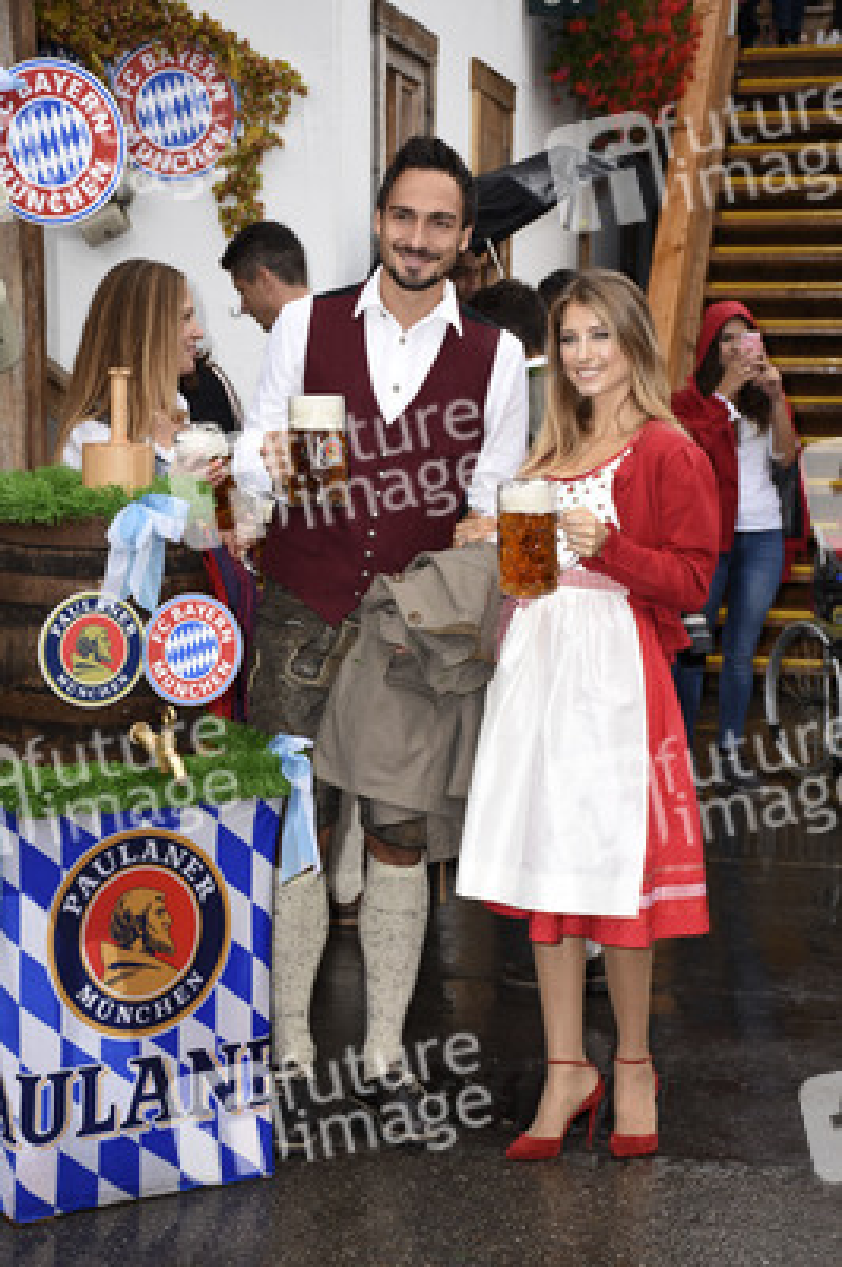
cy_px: 634
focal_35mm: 75
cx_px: 421
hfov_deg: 18.2
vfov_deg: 27.0
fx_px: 2636
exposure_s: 1/200
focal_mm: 50
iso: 280
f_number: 5.6
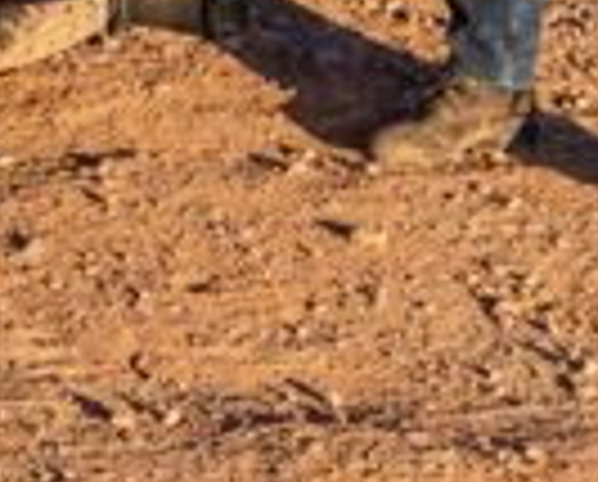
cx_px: -1178
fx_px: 5570
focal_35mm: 314
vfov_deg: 4.8
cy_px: -813
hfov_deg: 5.7
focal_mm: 45
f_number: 4.5
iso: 100
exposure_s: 1/250
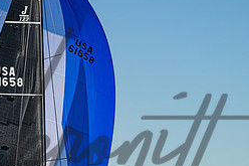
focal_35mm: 269
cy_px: 141
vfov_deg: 5.1
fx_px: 1859
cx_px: 83
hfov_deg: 7.7
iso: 400
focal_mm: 115
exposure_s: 1/4000
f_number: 5.6
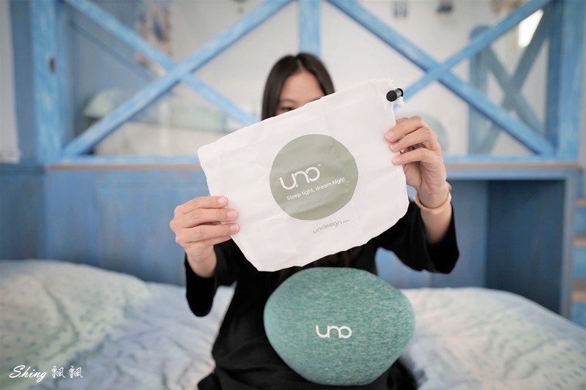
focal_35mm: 20
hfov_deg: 84.0
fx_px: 325
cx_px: 293
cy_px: 195
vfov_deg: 61.9
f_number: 1.8
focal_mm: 20
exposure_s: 1/200
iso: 160
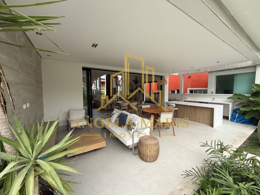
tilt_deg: -3.7
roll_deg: +0.7
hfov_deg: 102.1
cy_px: 98
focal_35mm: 14
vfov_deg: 85.7
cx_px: 130
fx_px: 105
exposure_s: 1/433
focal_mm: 2.22
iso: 50
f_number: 2.2
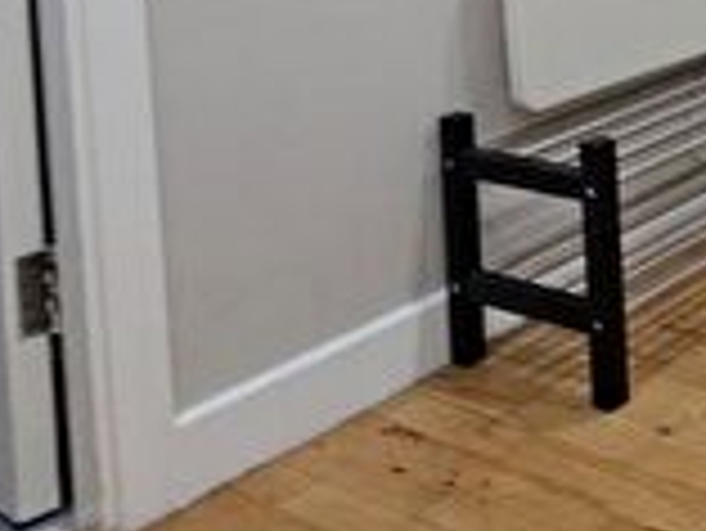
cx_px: 949
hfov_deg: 27.1
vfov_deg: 21.9
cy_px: -218
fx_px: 1184
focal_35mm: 58
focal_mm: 2.2
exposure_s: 1/50
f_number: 2.2
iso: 100
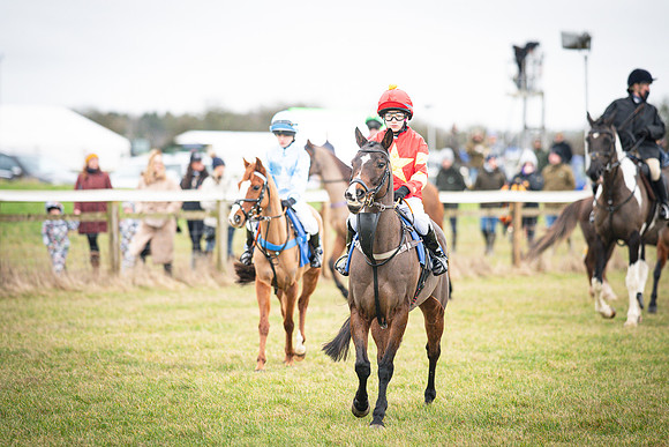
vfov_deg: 6.8
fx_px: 3755
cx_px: 334
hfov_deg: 10.2
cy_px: 224
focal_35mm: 202
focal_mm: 135
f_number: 1.9
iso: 800
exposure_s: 1/1200
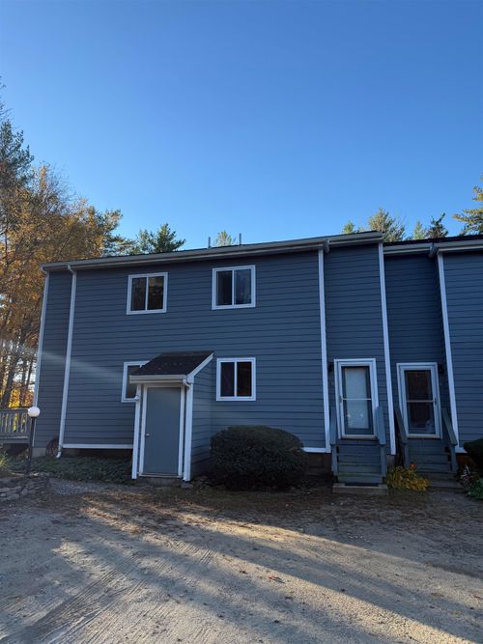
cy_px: 322
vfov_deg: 71.6
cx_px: 242
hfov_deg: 56.8
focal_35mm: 24
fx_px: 447
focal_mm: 6.76
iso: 80
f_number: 1.78
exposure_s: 1/1292
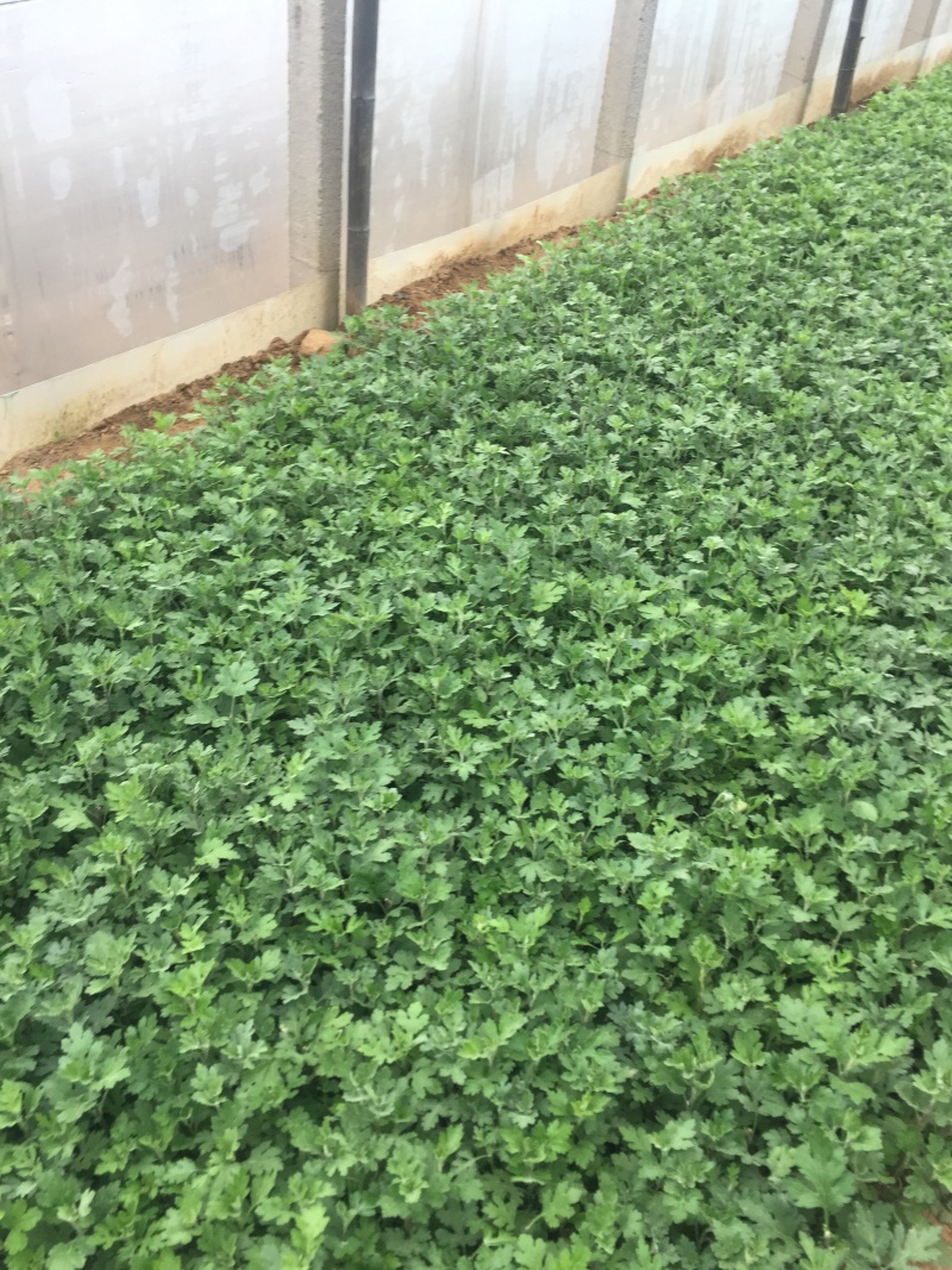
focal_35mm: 29
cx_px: 476
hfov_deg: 48.2
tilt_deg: -35.0
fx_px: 1064
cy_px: 635
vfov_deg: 61.7
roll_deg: +1.7
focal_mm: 4.15
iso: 50
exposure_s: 1/100
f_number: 2.2
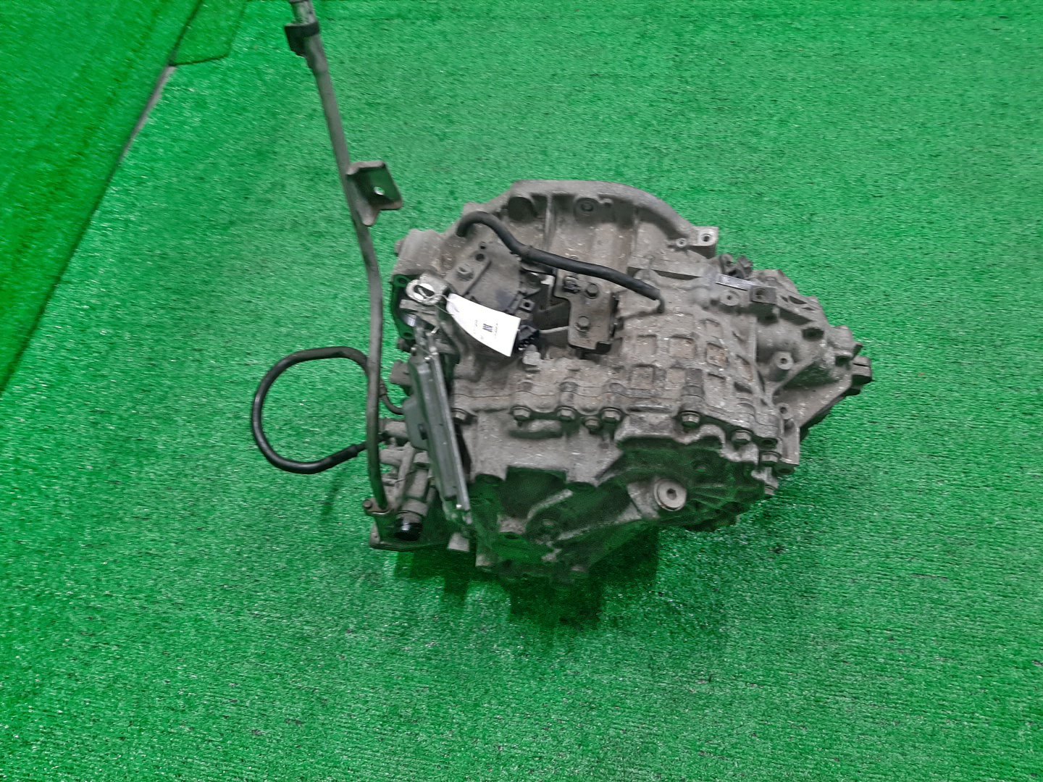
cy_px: 391
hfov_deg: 67.3
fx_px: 783
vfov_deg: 53.1
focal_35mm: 26
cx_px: 522
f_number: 1.7
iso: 100
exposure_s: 1/50
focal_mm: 3.93
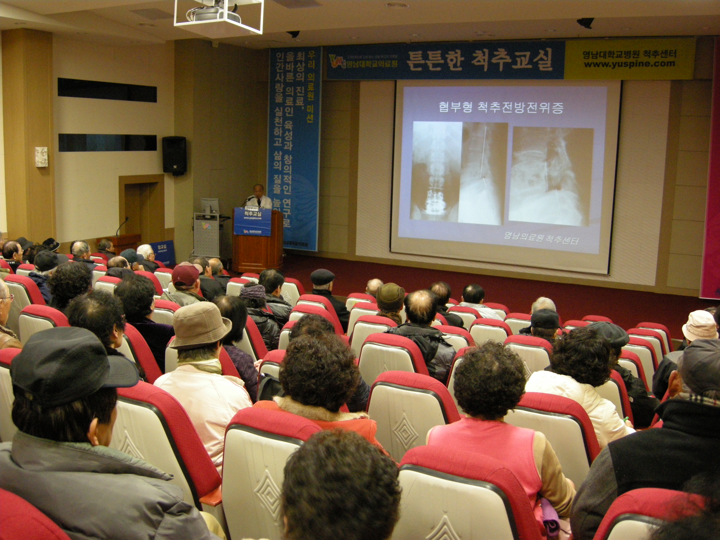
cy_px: 270
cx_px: 360
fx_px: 728
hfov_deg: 52.6
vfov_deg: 40.7
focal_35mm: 35
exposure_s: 1/23.5
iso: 400
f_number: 2.7
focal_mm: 7.5
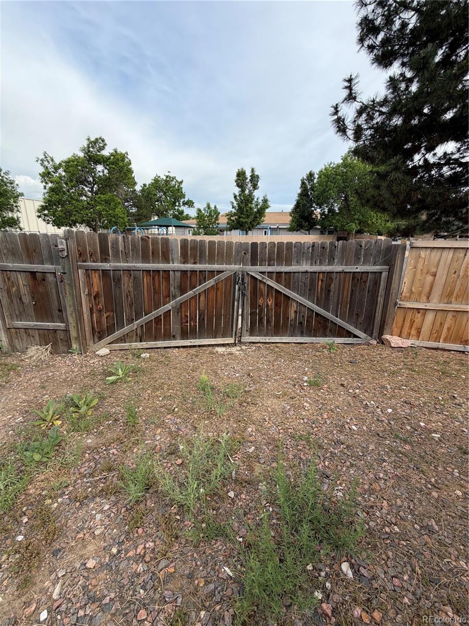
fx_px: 253
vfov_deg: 102.1
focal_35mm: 14
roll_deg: -2.3
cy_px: 313
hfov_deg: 85.7
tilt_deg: -15.7
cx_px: 234
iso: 40
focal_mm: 2.22
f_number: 2.2
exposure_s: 1/531
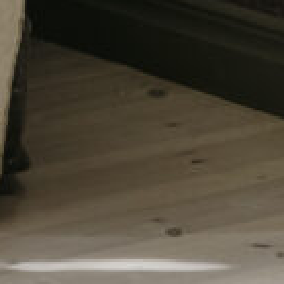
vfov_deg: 5.1
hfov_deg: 5.4
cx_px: -188
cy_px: -666
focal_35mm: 320
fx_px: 2970
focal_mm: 50
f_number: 5
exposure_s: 1/30
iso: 1000
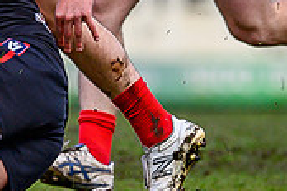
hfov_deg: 0.6
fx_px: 28849
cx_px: -59
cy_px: 63
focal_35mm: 3619
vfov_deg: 0.4
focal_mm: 500
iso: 250
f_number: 4
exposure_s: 1/1250
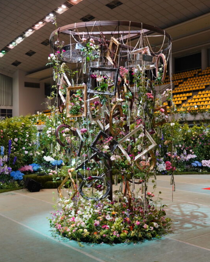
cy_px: 131
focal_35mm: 43
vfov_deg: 42.9
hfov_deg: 34.8
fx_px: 334
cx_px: 117
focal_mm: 30
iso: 1000
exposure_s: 1/200
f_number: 5
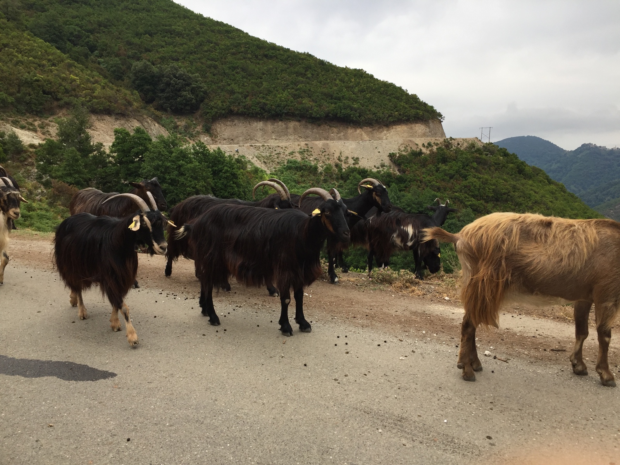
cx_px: 310
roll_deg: +0.8
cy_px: 232
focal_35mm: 29
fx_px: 519
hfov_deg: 61.7
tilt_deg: -8.7
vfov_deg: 48.2
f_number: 2.2
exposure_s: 1/608
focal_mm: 4.15
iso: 32
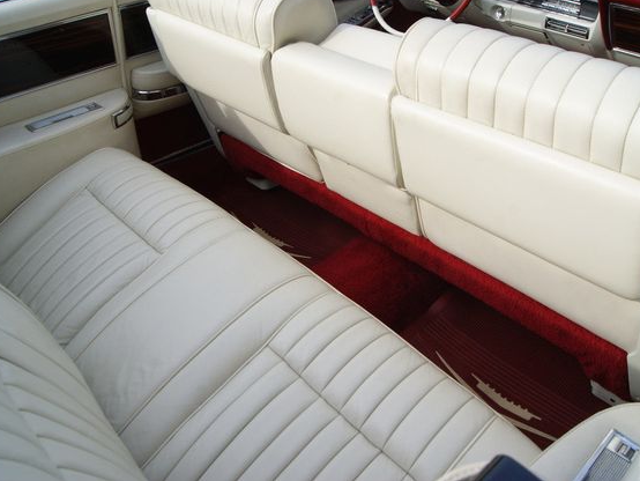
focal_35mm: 30
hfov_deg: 59.9
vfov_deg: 46.8
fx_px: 555
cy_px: 235
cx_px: 336
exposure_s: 1/80
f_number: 9
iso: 100
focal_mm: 18
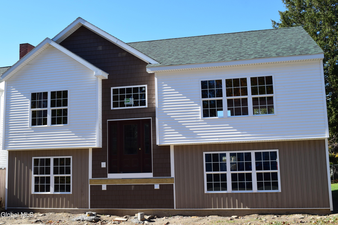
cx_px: 169
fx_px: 366
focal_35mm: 39
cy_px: 112
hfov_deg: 49.6
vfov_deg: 34.2
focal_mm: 26
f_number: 11
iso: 400
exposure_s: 1/400
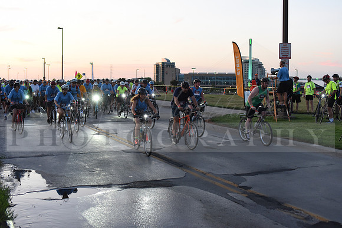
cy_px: 114
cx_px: 171
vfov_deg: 27.0
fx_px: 475
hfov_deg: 39.6
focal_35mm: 50
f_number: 2.8
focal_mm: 50
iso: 2500
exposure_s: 1/400
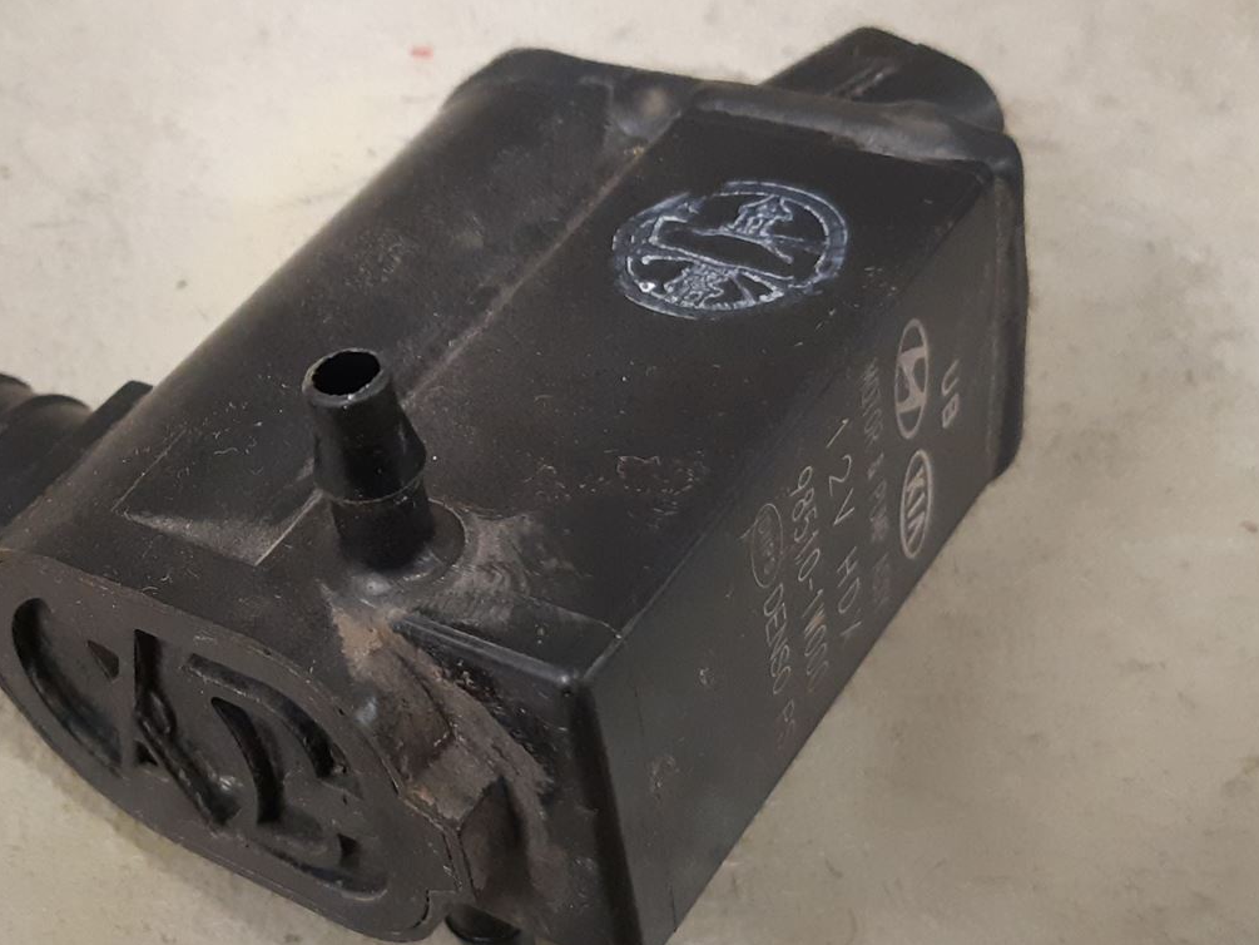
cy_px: 577
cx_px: 273
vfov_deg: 27.5
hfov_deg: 35.1
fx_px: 1928
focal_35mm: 53
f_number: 1.7
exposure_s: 1/50
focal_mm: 3.93
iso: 320
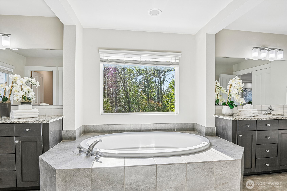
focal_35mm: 19
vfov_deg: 64.5
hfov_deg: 86.9
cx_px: 144
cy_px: 96
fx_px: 151
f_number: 8
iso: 400
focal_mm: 19
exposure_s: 1/500
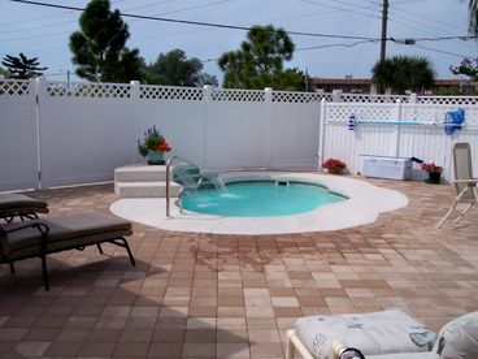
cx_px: 239
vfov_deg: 37.7
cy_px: 180
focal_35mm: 38
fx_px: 525
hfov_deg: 49.0
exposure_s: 1/1000
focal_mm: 8
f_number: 4.8
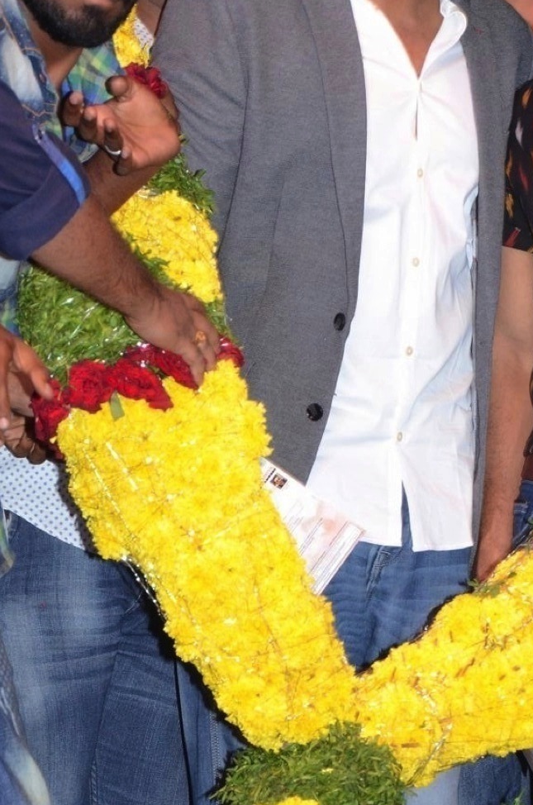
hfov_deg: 4.7
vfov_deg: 7.0
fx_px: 6535
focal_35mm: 293
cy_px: 377
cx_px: 430
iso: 1250
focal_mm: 105
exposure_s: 1/125
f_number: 6.3
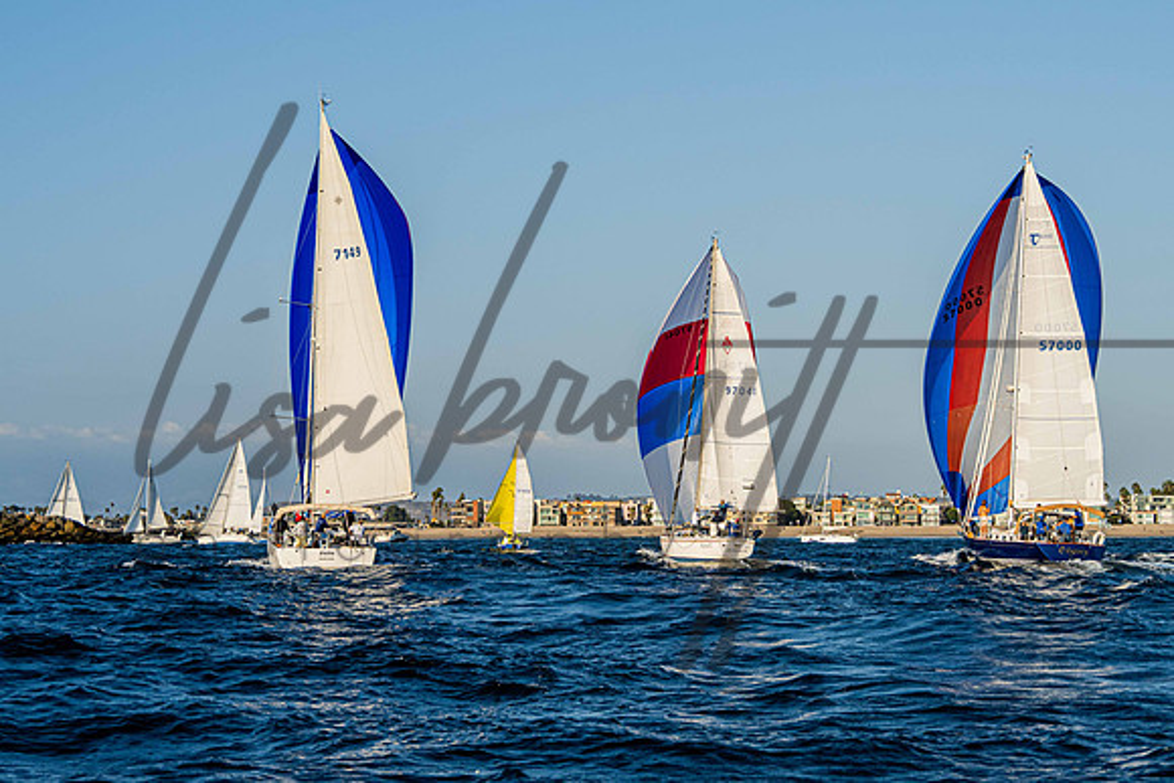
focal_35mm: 85
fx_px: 2763
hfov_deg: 24.0
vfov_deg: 16.1
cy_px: 306
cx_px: 680
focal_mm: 62
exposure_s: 1/1250
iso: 400
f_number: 8
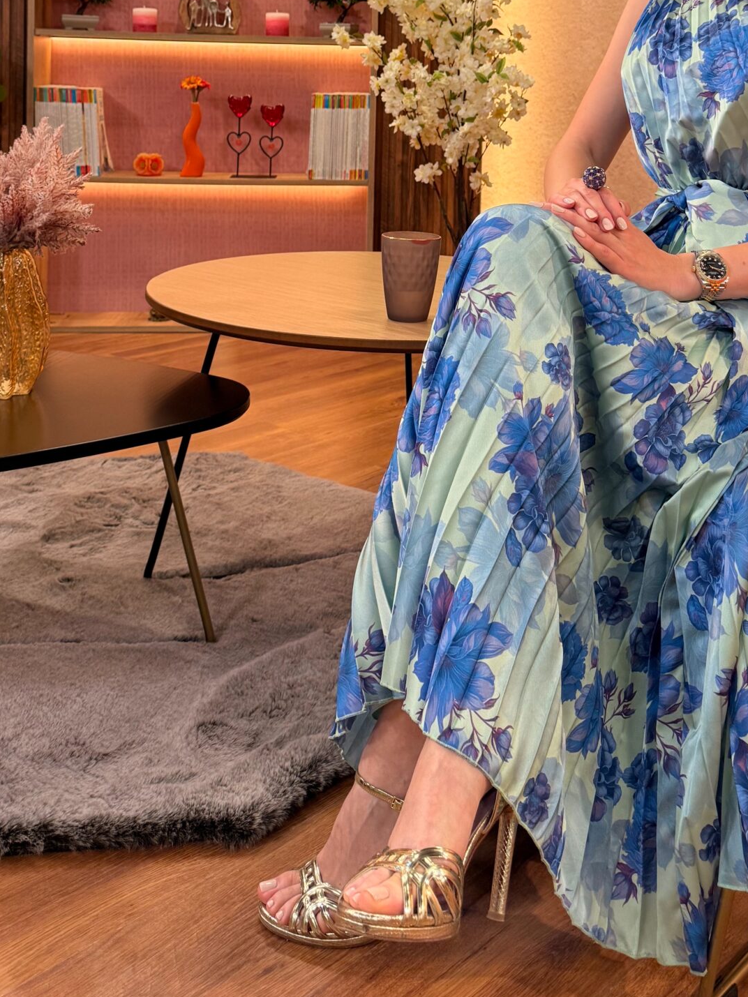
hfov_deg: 33.5
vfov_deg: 40.7
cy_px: 112
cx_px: 434
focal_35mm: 43
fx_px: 1239
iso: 160
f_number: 1.78
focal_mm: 6.76
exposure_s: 1/100
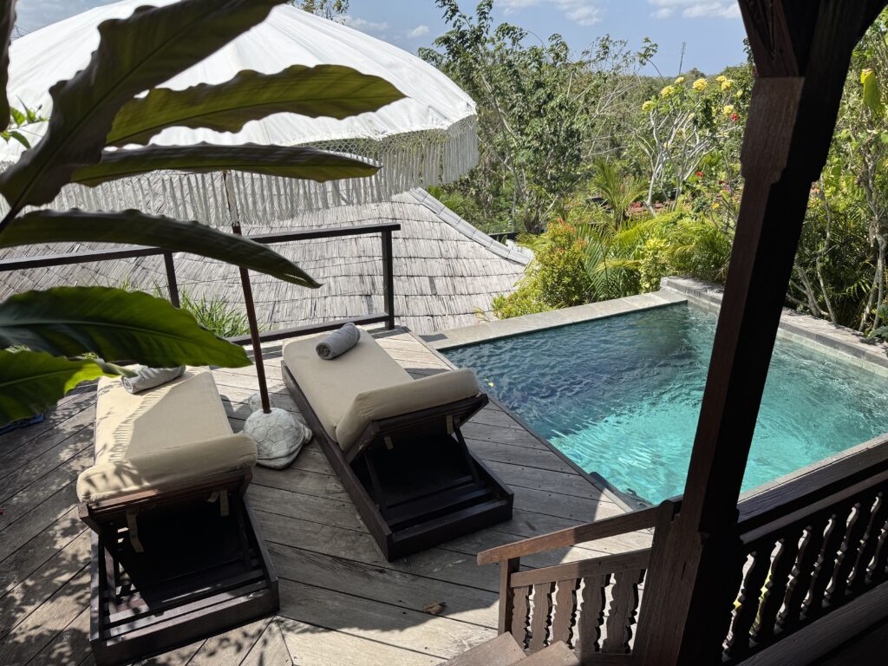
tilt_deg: -22.5
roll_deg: -0.5
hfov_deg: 71.6
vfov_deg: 56.8
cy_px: 333
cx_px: 444
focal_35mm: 24
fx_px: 616
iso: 80
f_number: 1.78
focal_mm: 6.76
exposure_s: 1/3096
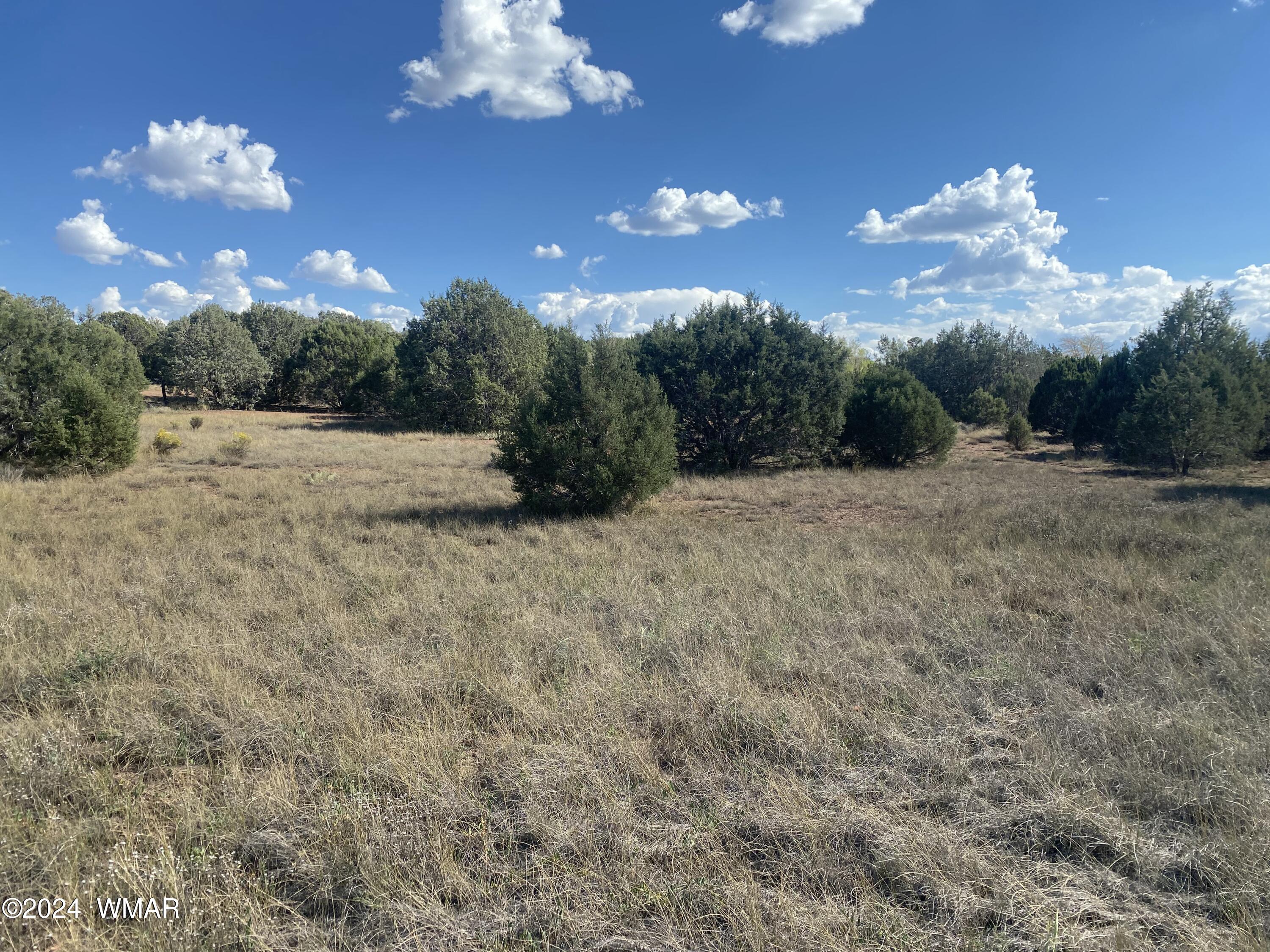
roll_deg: -0.5
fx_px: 954
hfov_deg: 67.3
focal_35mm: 26
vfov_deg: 53.1
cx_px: 635
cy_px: 476
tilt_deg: -3.8
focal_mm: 4.25
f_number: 1.8
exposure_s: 1/2410
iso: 32
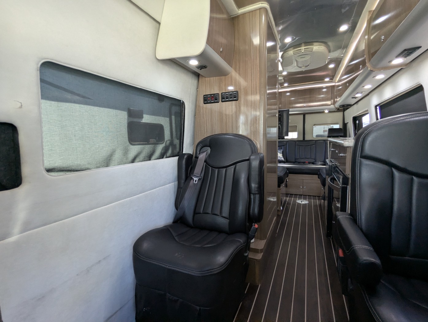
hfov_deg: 94.4
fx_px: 198
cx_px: 214
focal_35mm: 16
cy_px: 161
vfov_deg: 78.2
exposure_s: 1/54.5
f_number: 2.2
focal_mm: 2.35
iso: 194
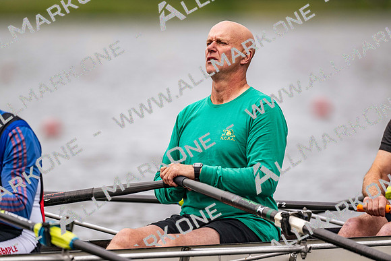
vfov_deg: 2.3
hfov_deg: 3.4
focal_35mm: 600
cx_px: 196
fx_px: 6518
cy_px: 130
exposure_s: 1/2500
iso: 360
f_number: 4
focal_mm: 600
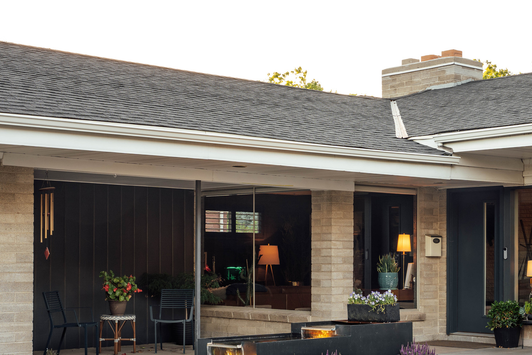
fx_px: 1022
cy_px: 239
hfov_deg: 29.0
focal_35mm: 69
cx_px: 350
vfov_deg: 19.6
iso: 100
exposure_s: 1/8
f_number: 7.1
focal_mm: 46.1
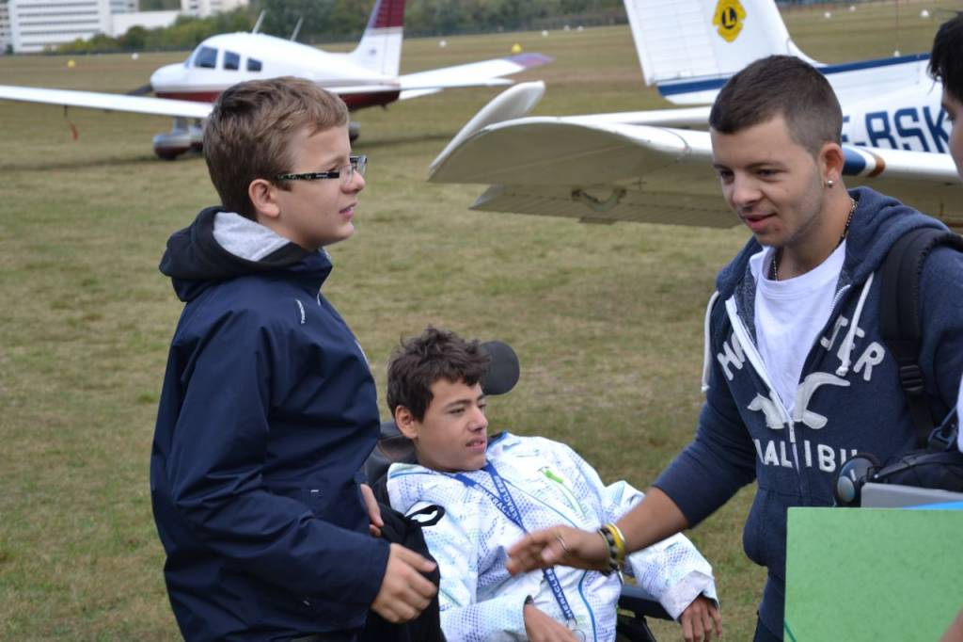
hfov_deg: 26.0
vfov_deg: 17.5
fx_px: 2086
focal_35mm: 78
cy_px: 321
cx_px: 482
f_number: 5.6
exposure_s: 1/125
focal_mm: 52
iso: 100
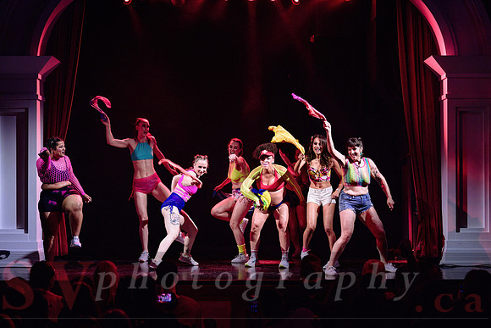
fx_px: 1270
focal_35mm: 93
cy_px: 154
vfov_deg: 14.7
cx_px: 262
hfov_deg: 21.9
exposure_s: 1/250
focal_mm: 86
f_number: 2.8
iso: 1600
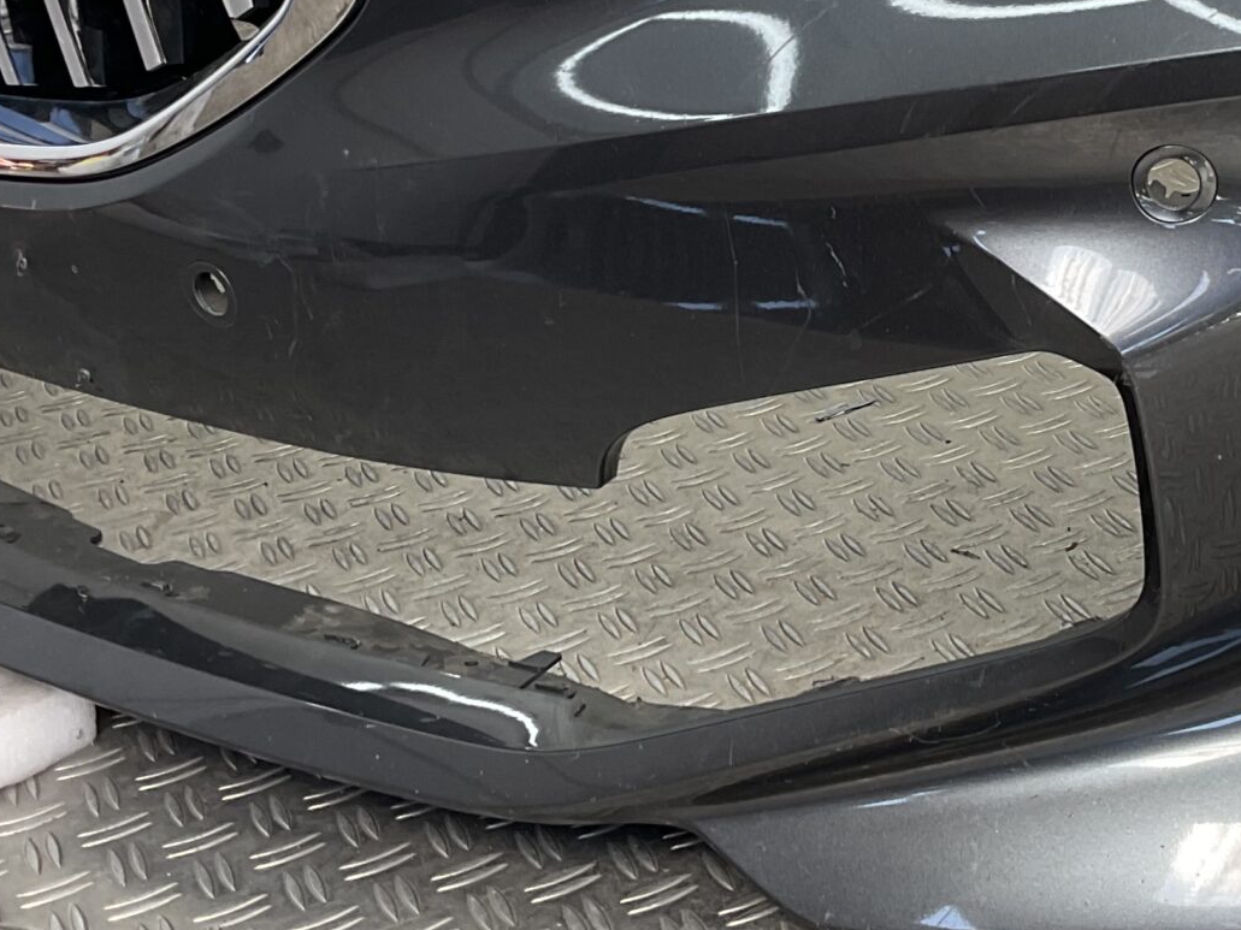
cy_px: 122
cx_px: 1026
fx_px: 2581
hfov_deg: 26.4
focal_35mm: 72
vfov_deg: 20.1
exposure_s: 1/120
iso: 16
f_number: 1.8
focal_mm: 3
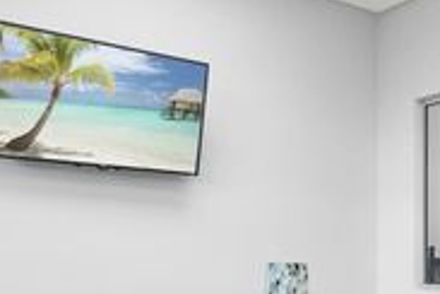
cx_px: 308
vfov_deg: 27.0
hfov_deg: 39.7
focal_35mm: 49
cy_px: 237
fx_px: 599
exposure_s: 1/20
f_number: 8
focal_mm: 14
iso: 500
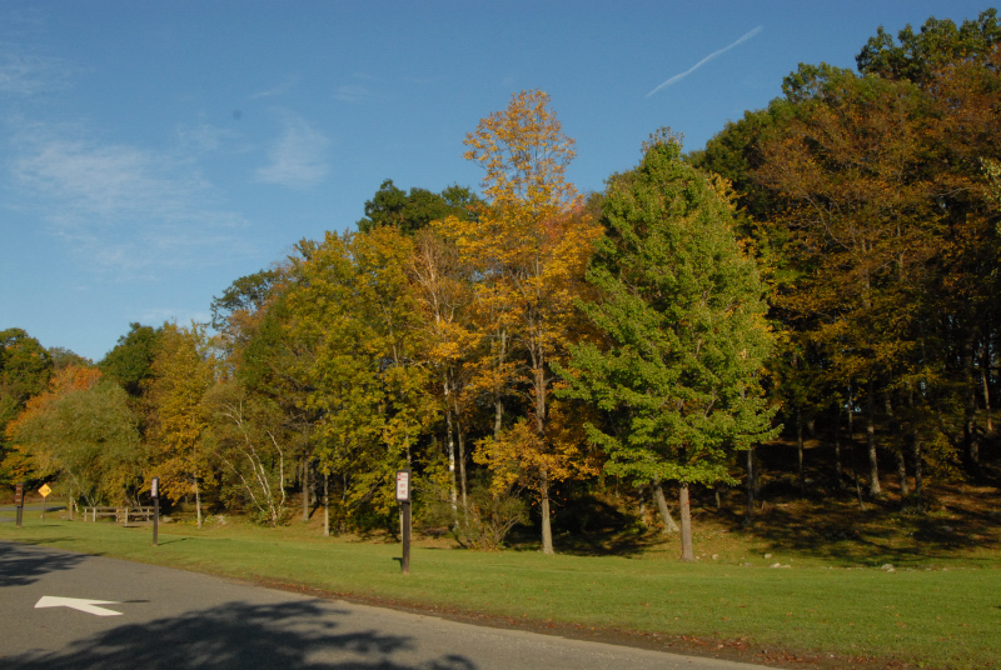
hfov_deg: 53.1
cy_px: 335
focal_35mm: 36
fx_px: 1002
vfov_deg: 37.0
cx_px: 500
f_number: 14
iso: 800
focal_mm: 24
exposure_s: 1/750
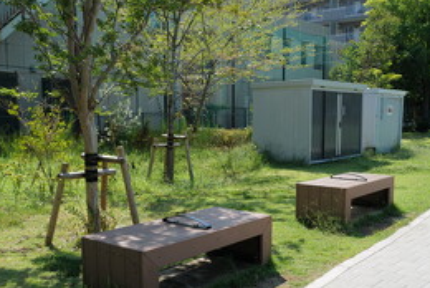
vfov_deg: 31.2
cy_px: 173
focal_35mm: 43
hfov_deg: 45.2
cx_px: 256
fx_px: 514
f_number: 4.5
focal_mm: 28
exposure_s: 1/400
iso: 100
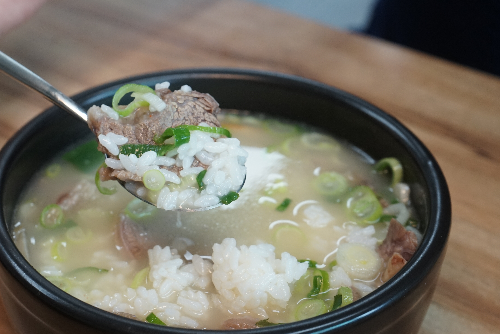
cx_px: 168
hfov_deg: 30.3
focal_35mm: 66
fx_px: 917
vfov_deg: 20.6
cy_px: 148
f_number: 6.3
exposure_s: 1/200
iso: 1600
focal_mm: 49
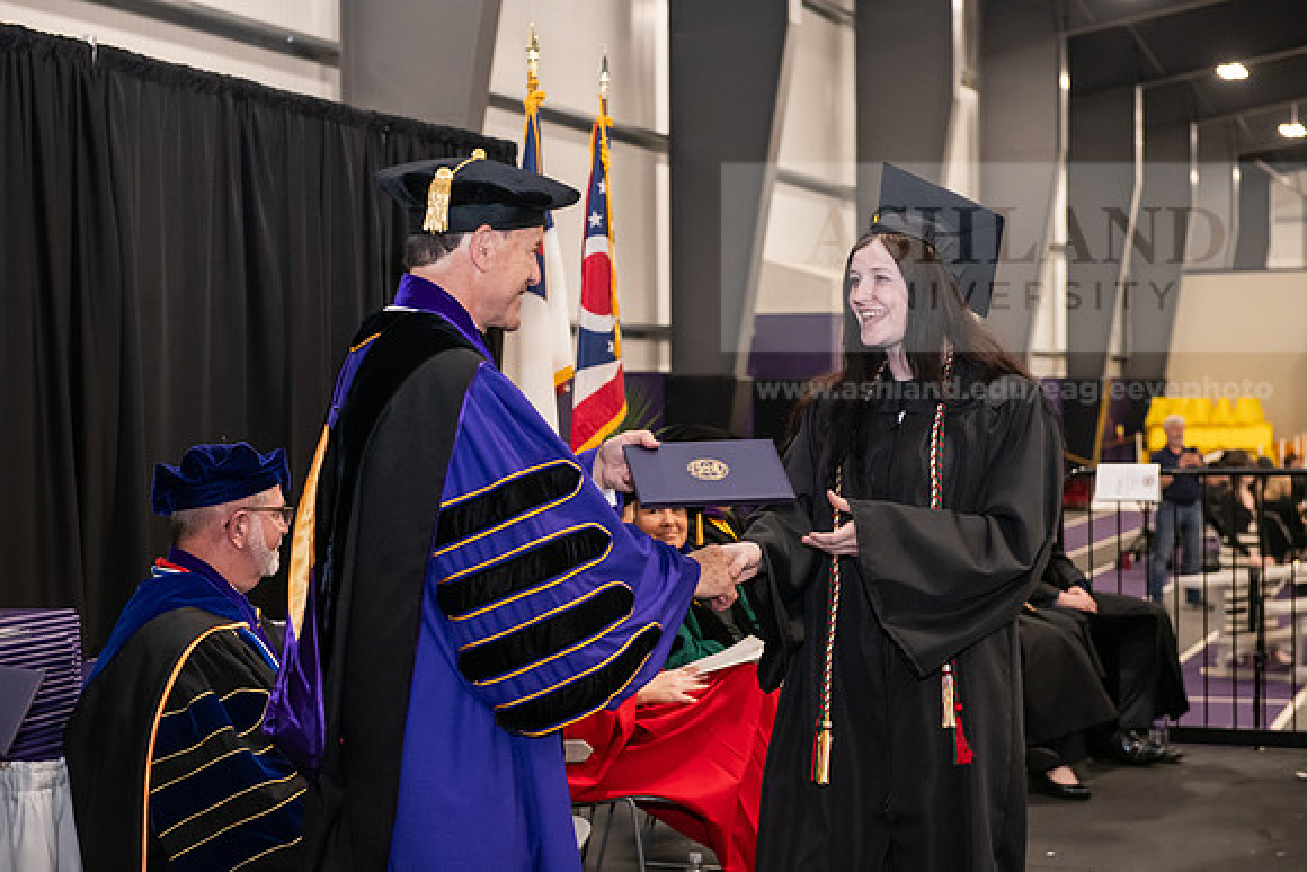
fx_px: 2397
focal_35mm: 66
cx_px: 654
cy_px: 436
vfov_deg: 20.6
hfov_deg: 30.5
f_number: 5
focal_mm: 66
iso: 2500
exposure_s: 1/125
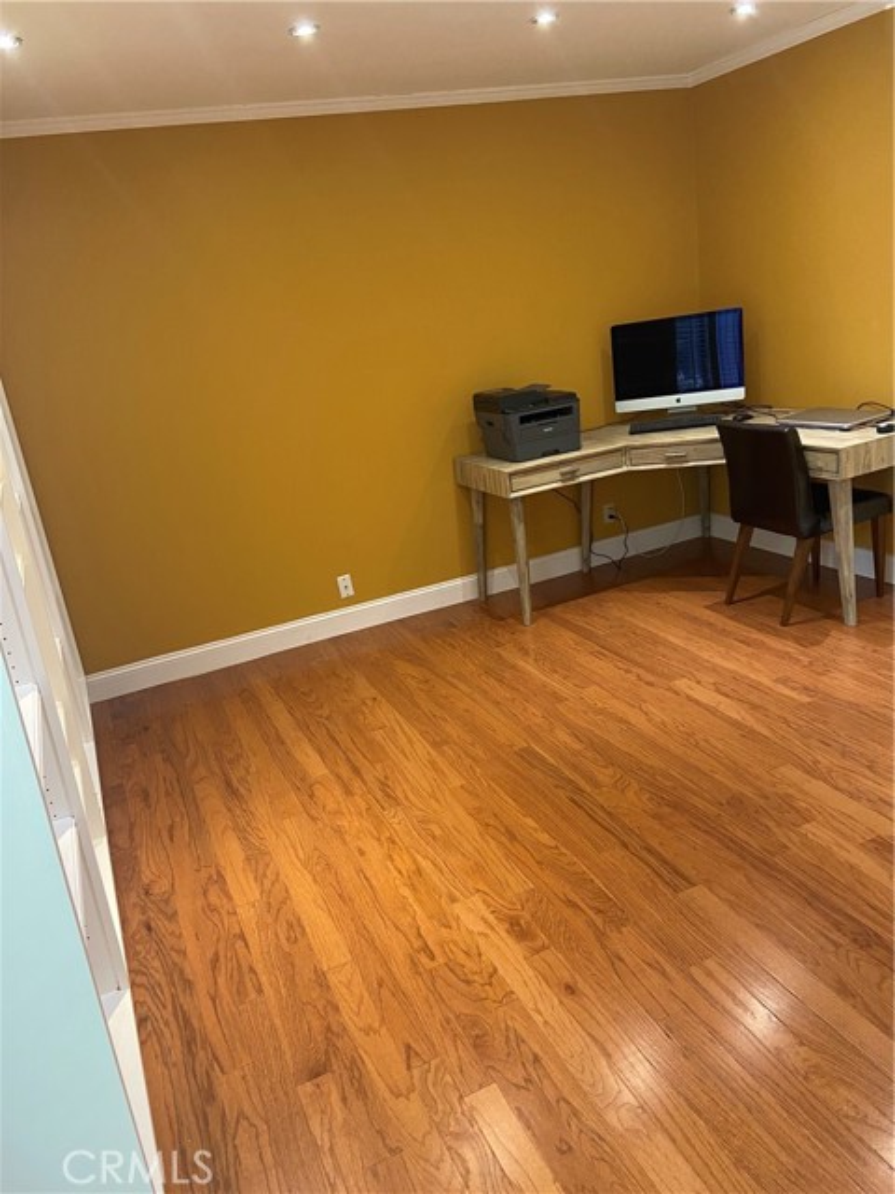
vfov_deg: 67.3
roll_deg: +7.6
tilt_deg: -18.4
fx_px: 896
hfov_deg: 53.1
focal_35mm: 26
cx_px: 448
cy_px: 597
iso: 160
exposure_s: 1/60
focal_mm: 4.25
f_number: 1.8
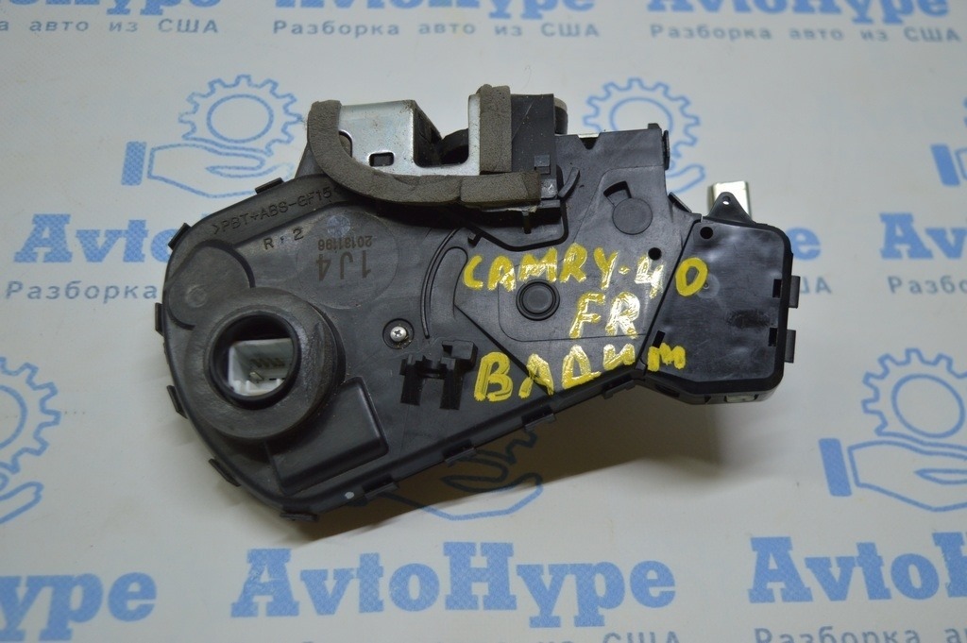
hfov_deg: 43.6
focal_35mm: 45
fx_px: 1208
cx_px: 484
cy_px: 322
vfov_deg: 29.8
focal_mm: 30
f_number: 4.2
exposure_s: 1/100
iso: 400
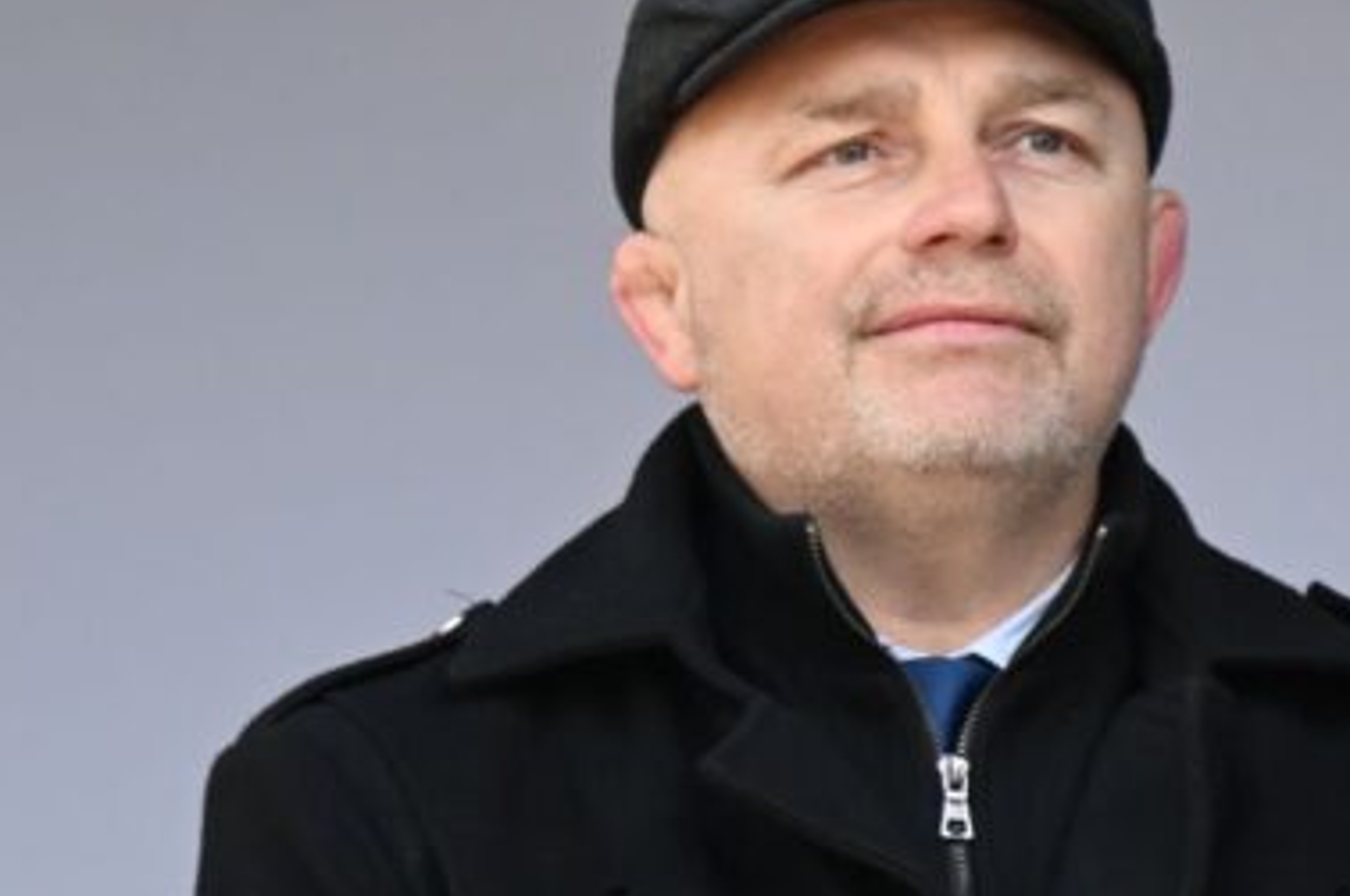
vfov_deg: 2.5
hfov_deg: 3.8
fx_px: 20299
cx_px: -179
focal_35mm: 542
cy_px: 548
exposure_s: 1/640
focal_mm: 200
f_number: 6.3
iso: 2000
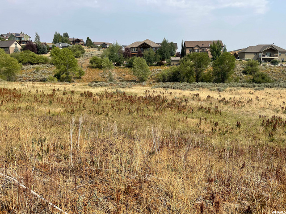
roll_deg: +1.1
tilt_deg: -13.1
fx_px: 215
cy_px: 107
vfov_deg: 53.1
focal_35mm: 26
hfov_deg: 67.3
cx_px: 143
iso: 32
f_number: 1.6
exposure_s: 1/3663
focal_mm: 5.1
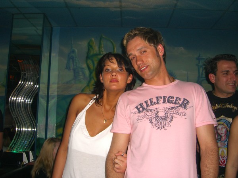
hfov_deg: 49.0
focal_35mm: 38
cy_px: 89
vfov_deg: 37.7
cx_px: 119
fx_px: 261
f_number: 2.8
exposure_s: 1/60
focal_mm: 7.9
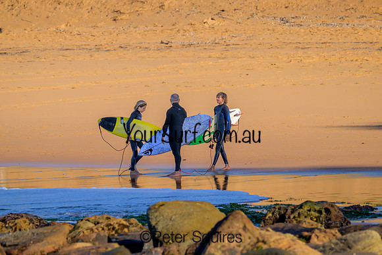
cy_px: 128
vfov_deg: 2.5
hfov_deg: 3.8
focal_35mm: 546
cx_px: 191
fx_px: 5794
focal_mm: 530
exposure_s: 1/2000
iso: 1250
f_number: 10
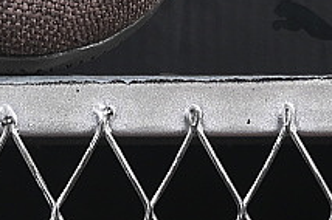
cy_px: -268
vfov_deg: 3.6
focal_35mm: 379
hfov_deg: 5.4
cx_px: -141
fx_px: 3490
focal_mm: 50
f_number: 7.1
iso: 160
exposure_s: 1/60
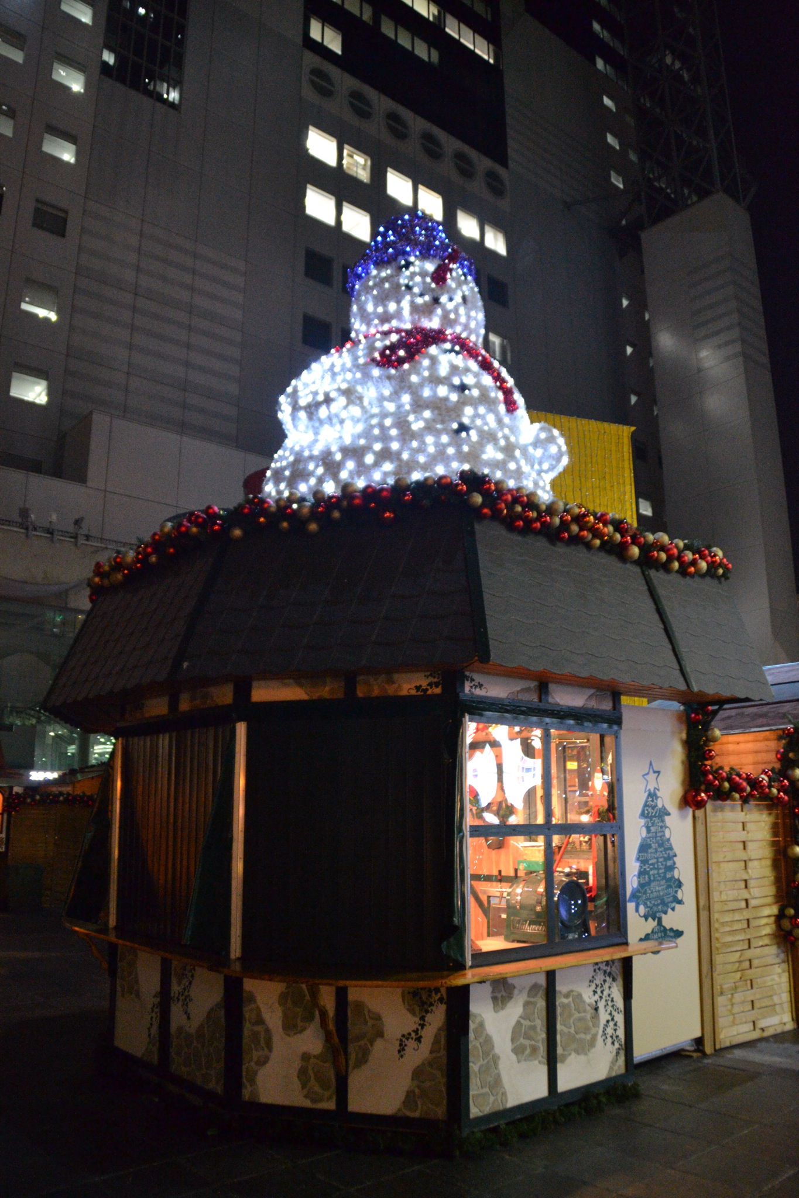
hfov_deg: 47.9
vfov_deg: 67.4
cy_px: 599
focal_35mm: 27
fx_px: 899
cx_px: 400
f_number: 3.5
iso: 3200
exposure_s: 1/30
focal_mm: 18
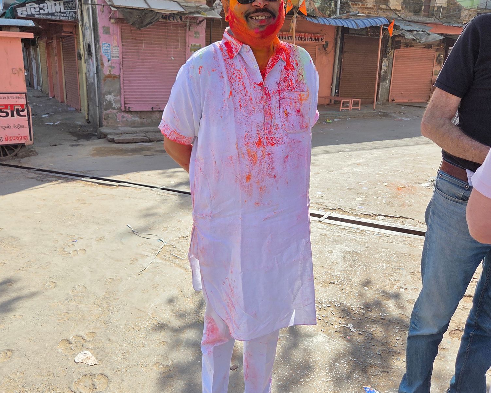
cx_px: 245
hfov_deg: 58.8
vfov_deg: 48.5
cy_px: 182
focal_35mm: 30
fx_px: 436
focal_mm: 5.4
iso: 80
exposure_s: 1/3521
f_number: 1.8
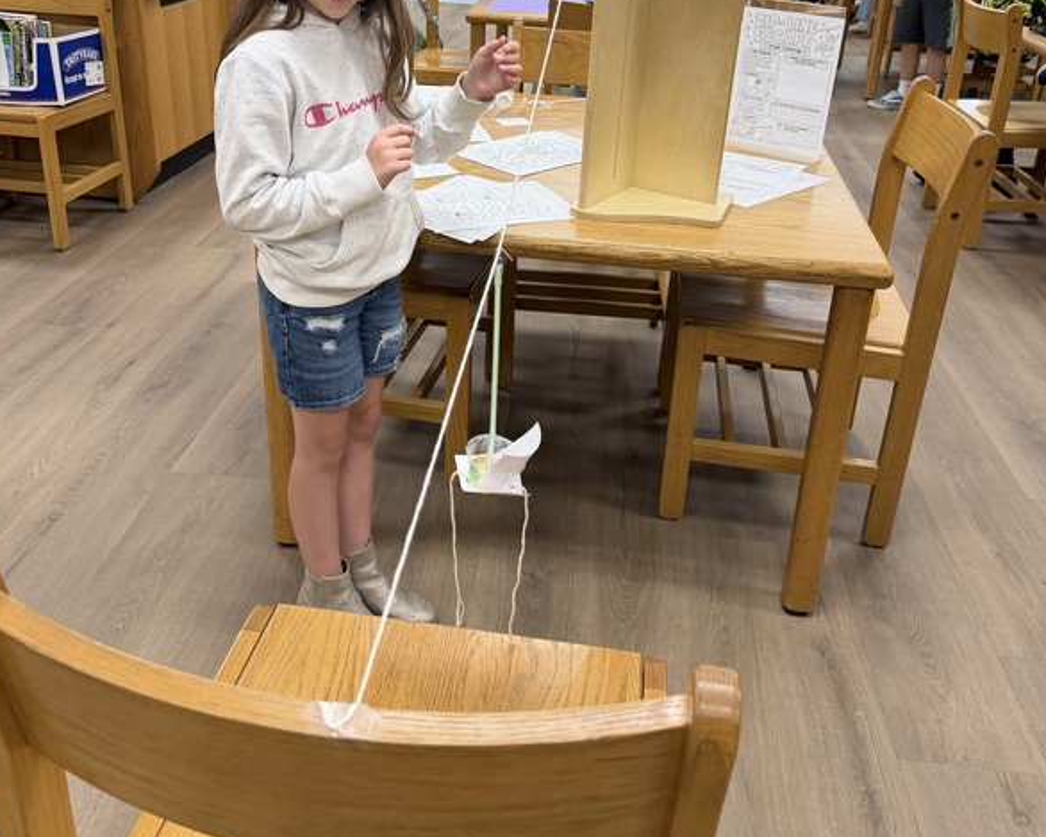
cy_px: 273
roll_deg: -2.6
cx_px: 518
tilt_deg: -24.4
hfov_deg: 55.7
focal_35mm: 32
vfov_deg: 45.1
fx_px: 991
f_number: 1.78
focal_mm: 6.76
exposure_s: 1/120
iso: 125
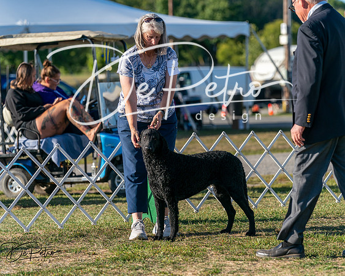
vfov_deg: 8.8
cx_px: 172
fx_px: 1793
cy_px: 138
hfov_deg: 11.0
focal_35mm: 176
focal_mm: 156
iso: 200
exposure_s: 1/1250
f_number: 4.5
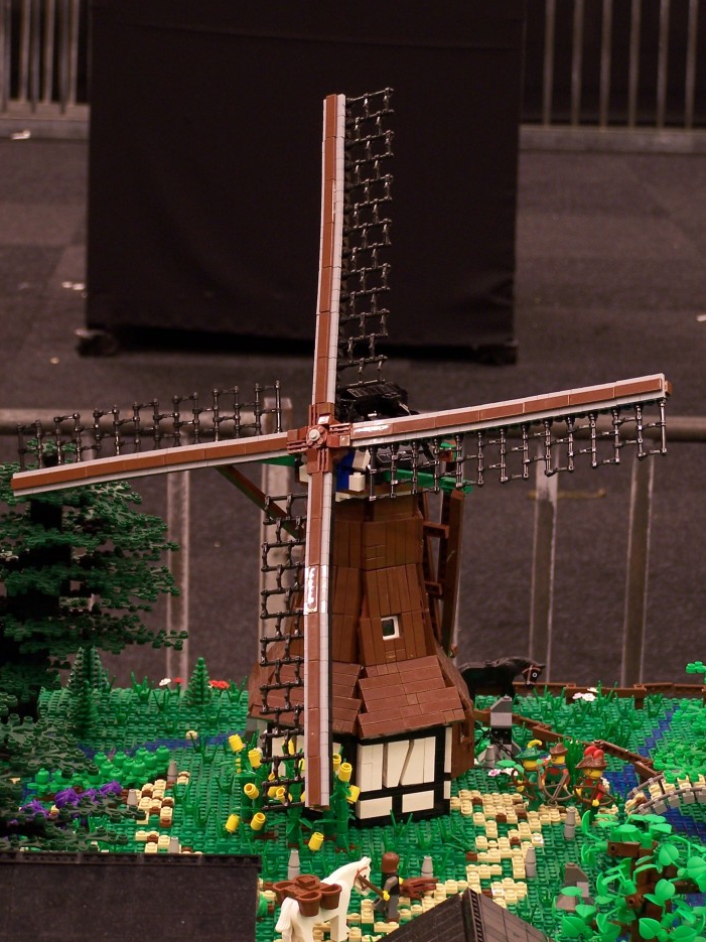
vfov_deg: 17.1
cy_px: 482
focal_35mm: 115
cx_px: 350
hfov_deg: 12.9
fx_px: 3128
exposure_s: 1/2
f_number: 3.2
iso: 80
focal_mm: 17.5
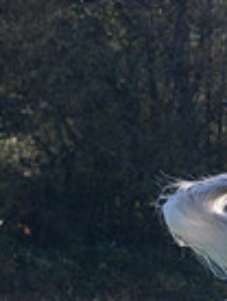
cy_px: 299
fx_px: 4210
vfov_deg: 4.1
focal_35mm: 483
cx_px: 543
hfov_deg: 3.1
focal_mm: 120
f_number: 5.6
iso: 1000
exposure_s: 1/1250
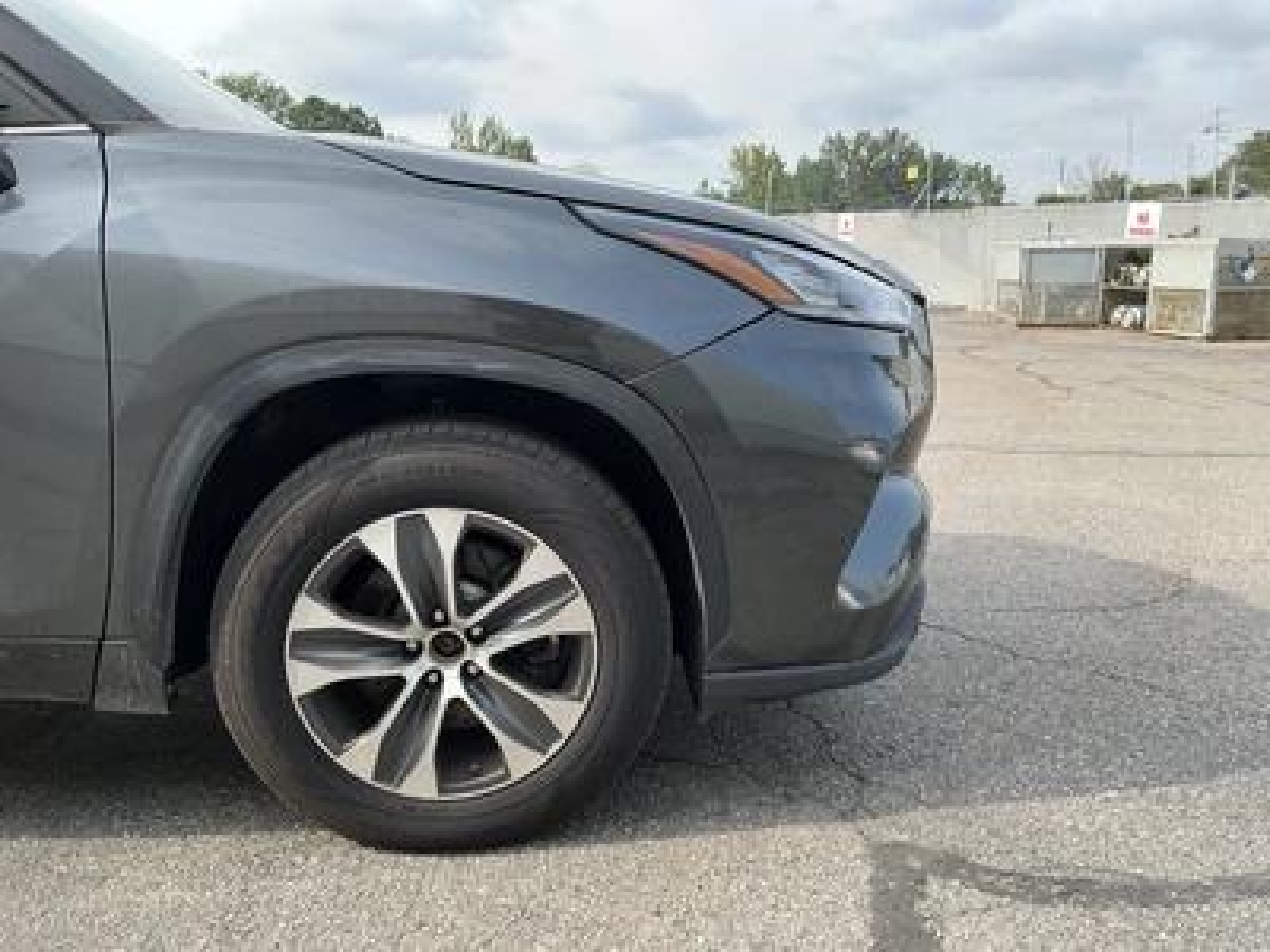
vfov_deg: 49.7
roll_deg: -0.3
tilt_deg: -10.9
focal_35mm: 28
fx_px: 1027
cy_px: 476
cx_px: 635
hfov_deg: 63.4
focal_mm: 3
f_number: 1.8
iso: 25
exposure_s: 1/556
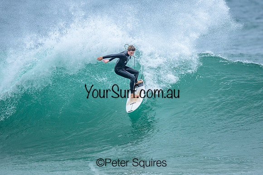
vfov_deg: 1.4
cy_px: 78
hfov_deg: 2.2
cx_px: 145
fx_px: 7000
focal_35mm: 958
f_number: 6.3
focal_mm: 800
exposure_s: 1/2000
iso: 1250
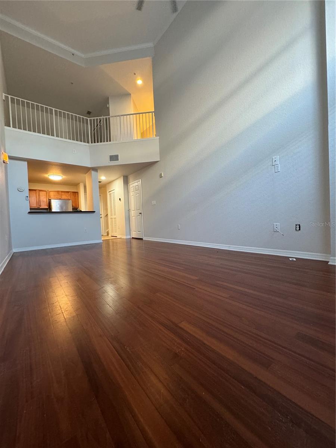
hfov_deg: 85.7
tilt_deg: -2.2
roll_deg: +1.5
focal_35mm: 14
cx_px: 168
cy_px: 224
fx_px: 181
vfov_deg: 102.1
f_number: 2.2
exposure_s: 1/60
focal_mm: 2.22
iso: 400
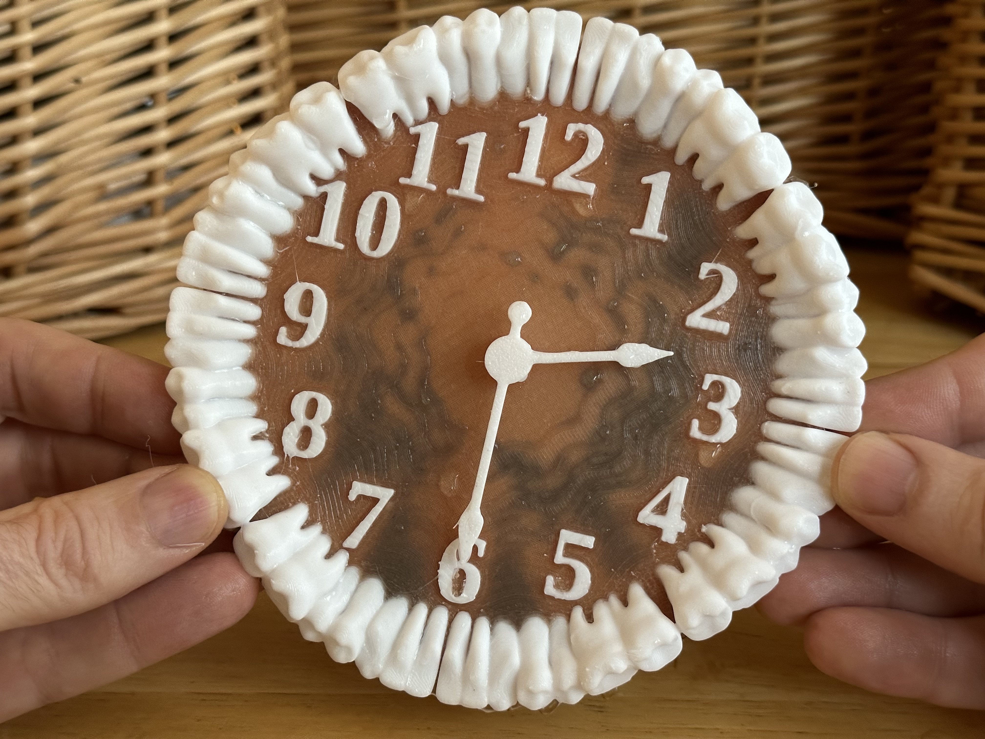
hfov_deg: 39.7
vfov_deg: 30.3
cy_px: 370
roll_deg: -0.1
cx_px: 492
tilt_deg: -25.1
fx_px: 1366
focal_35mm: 48
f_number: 1.78
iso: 320
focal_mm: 6.86
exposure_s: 1/40
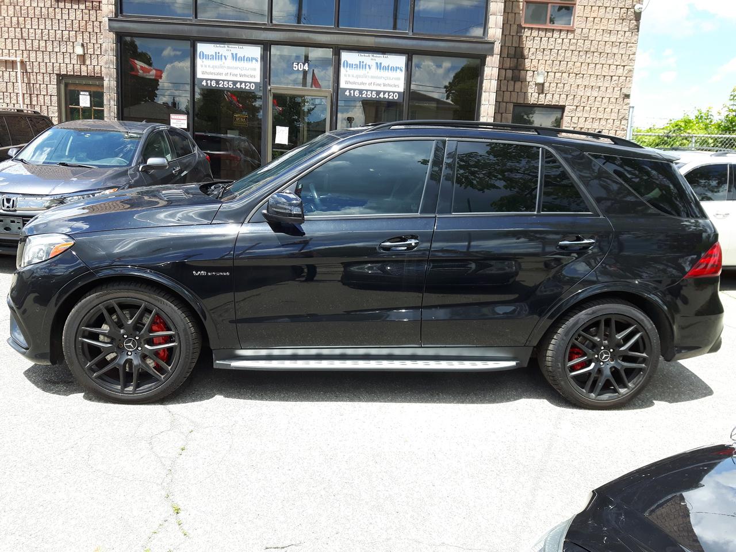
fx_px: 659
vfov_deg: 45.4
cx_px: 368
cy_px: 276
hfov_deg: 58.4
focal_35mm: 31
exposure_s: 1/433
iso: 40
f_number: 1.9
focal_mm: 3.7
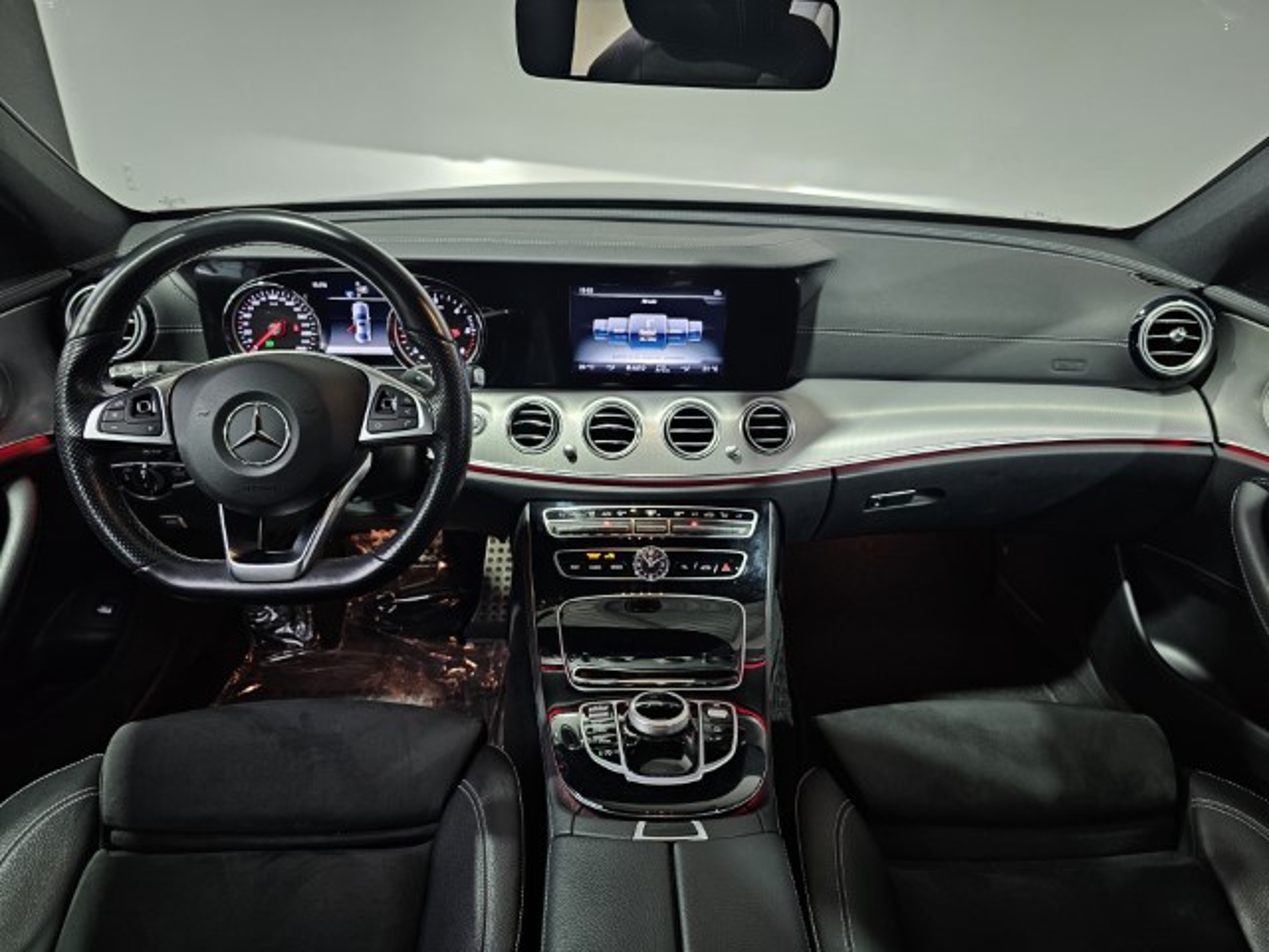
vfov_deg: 58.9
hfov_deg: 73.9
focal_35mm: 23
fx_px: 843
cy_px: 476
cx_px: 634
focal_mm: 6.3
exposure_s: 1/53
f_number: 1.7
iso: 200
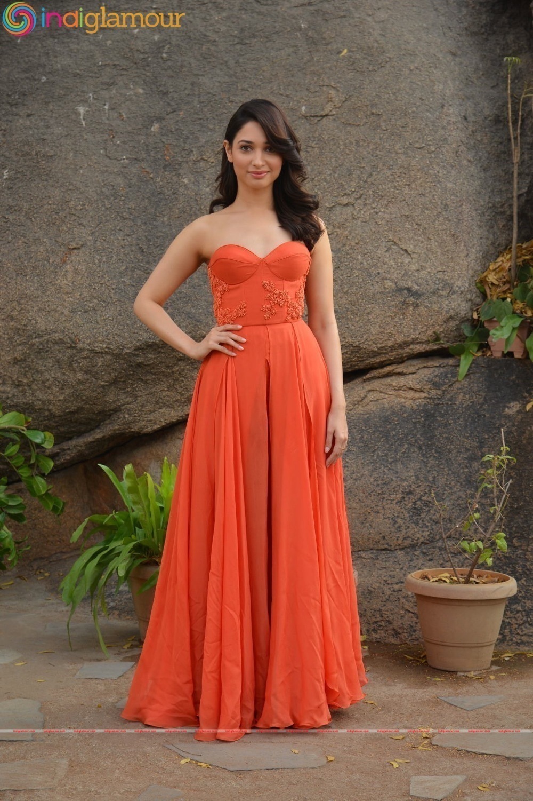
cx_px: 266
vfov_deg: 31.0
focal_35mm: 65
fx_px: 1444
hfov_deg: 20.9
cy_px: 400
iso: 500
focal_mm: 65
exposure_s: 1/125
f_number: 5.6
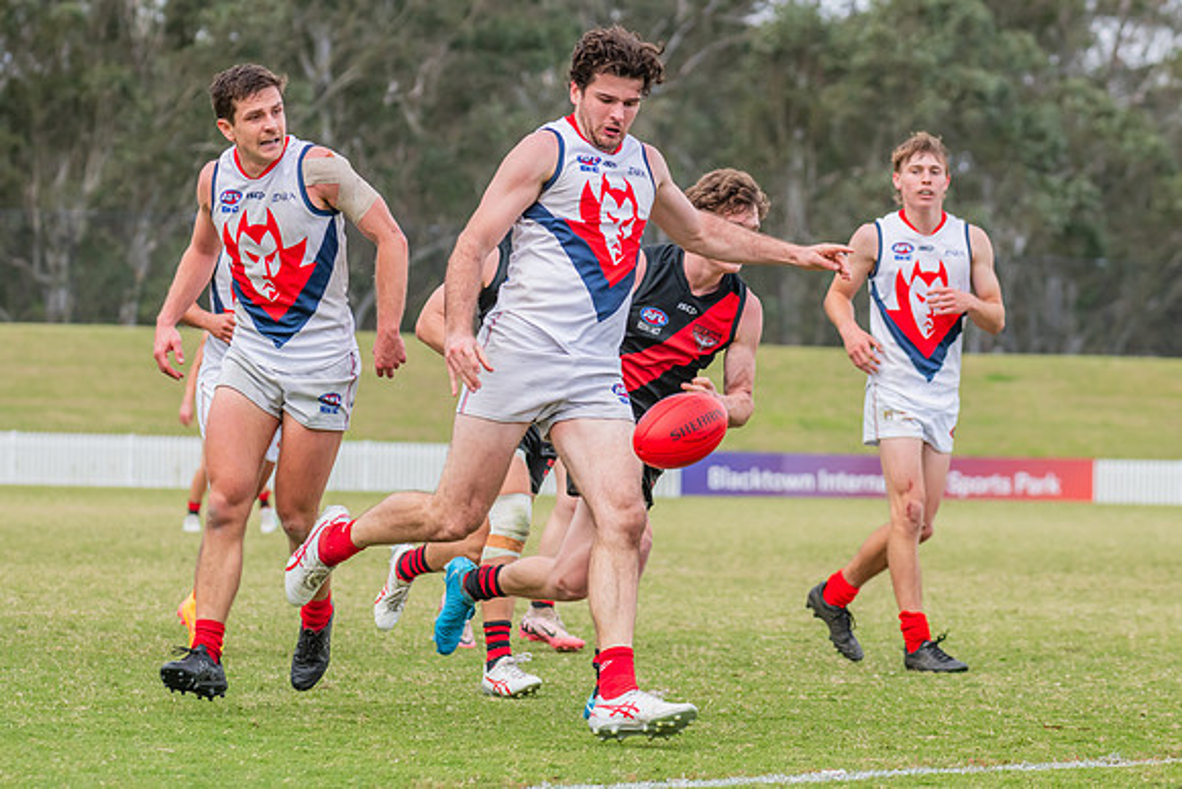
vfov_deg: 6.7
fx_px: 6692
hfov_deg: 10.1
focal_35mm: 204
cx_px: 623
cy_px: 381
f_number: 6.3
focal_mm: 170
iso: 800
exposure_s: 1/1250
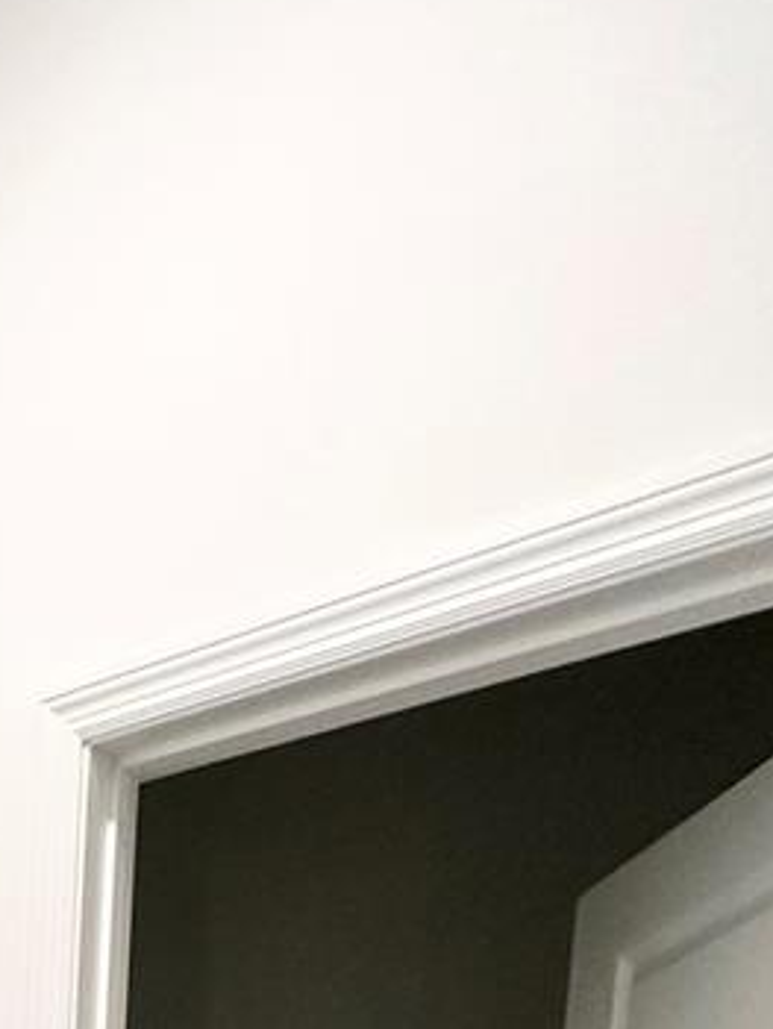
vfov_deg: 26.0
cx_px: -226
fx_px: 1427
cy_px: 1626
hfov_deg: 26.0
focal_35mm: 48
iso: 200
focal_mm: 2.22
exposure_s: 1/120
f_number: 2.2
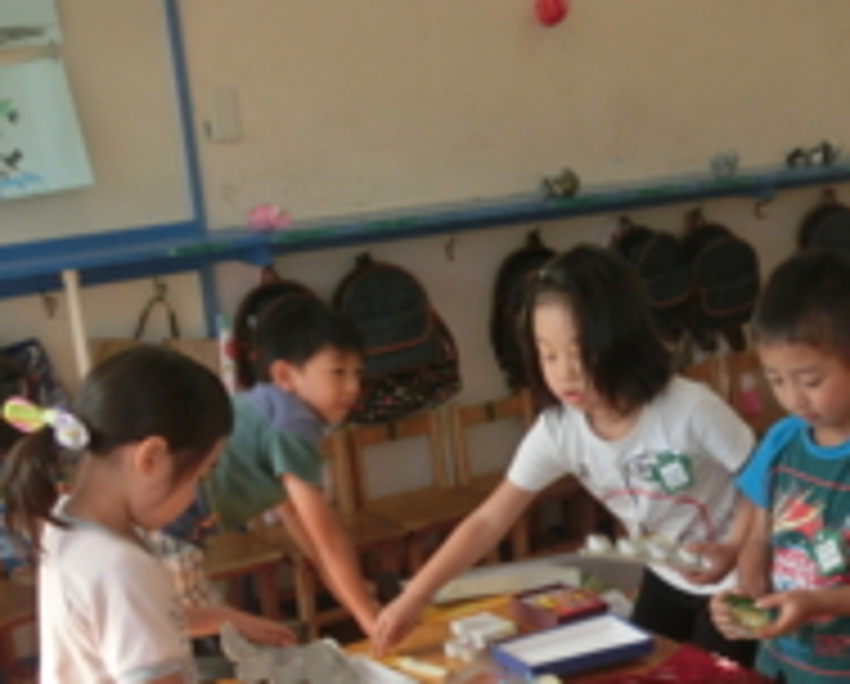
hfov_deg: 27.1
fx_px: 1714
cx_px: 724
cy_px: 567
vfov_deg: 22.2
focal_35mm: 68
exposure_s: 1/160
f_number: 3.7
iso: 80
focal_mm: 5.93
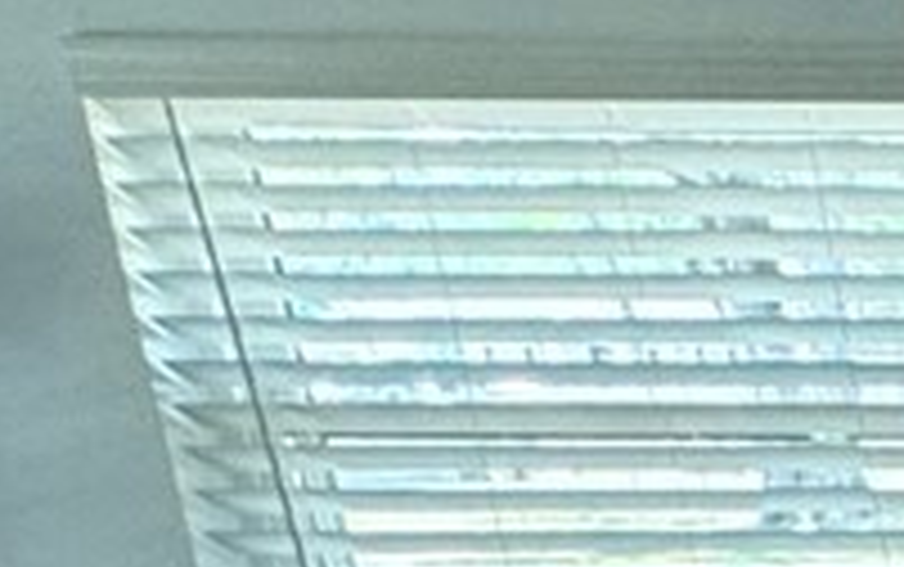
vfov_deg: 10.1
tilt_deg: -17.0
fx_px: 2910
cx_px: 2716
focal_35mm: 118
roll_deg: -0.4
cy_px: 1215
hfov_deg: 11.1
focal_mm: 2.22
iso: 200
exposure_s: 1/120
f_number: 2.2
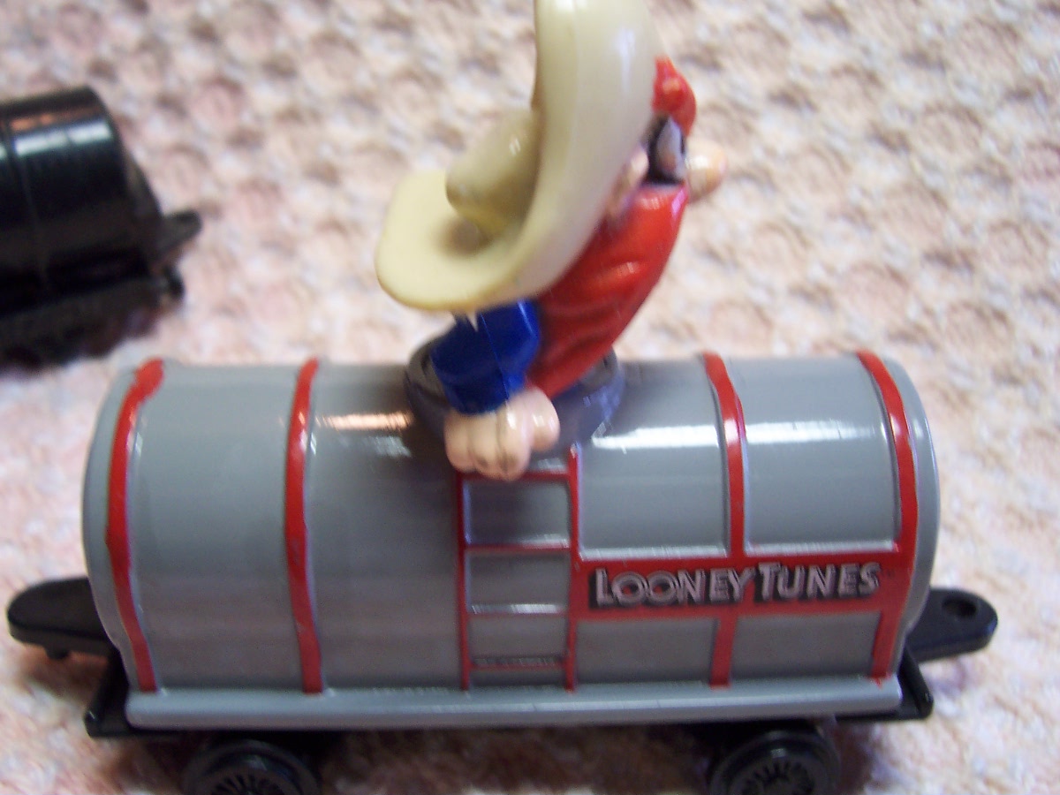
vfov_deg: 38.7
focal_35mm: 37
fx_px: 1133
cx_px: 530
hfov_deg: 50.1
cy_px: 398
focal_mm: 5.6
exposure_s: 1/30
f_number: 2.8
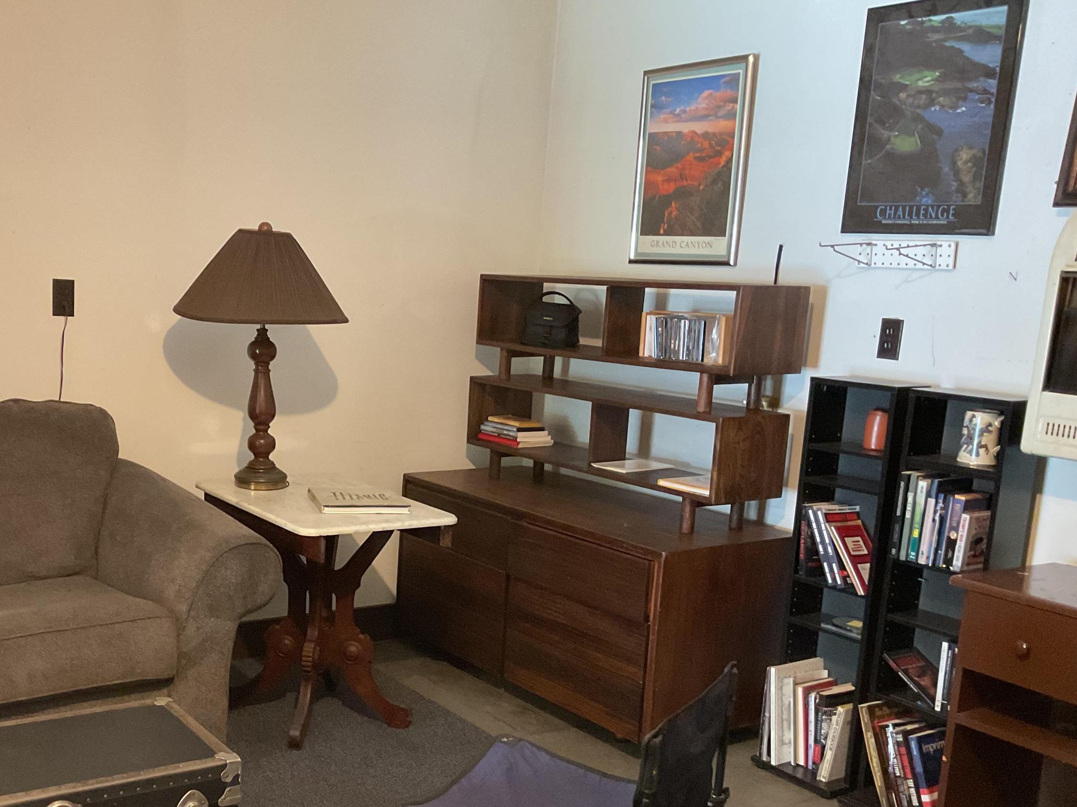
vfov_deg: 35.7
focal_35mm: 40
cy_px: 515
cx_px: 343
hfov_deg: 45.9
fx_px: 1244
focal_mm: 3
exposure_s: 1/40
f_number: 1.8
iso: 320
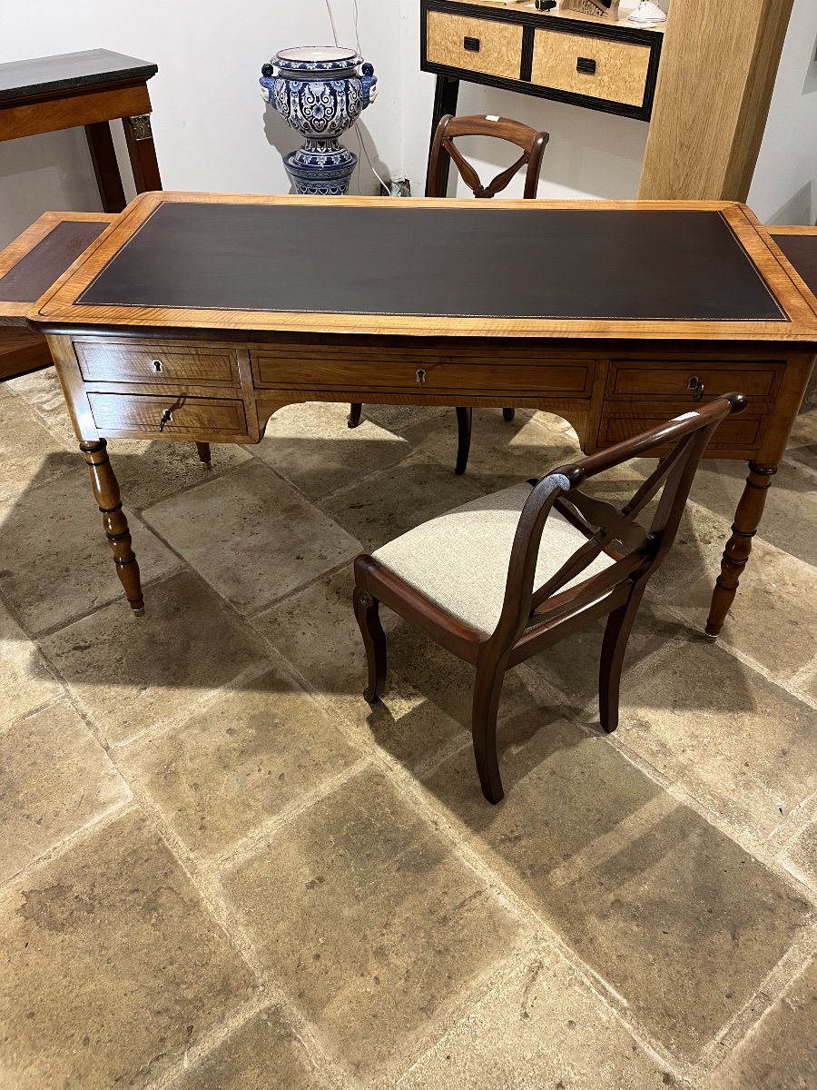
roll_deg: +0.8
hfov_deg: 53.1
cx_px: 408
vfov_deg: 67.3
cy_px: 545
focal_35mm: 26
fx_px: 818
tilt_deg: -40.1
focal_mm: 5.1
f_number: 1.6
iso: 125
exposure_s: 1/50
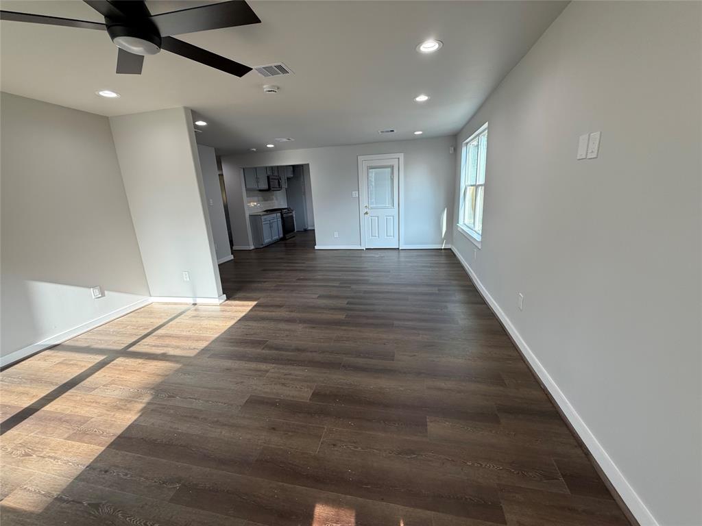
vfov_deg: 85.7
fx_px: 284
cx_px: 351
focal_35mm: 14
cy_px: 263
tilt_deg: -12.8
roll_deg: +1.5
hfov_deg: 102.1
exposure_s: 1/120
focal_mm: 2.22
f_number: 2.2
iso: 80
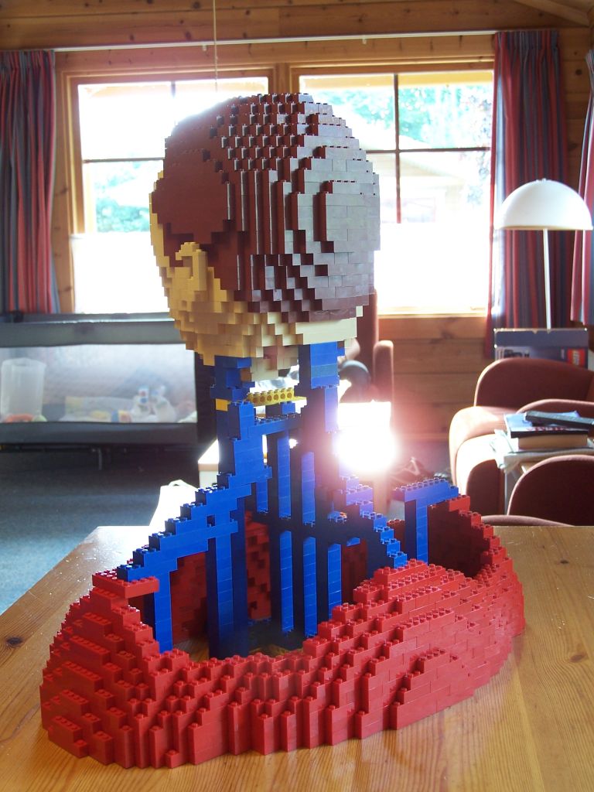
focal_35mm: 51
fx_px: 1167
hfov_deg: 28.6
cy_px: 396
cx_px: 297
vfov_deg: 37.5
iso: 80
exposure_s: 1/6
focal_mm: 8.5
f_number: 3
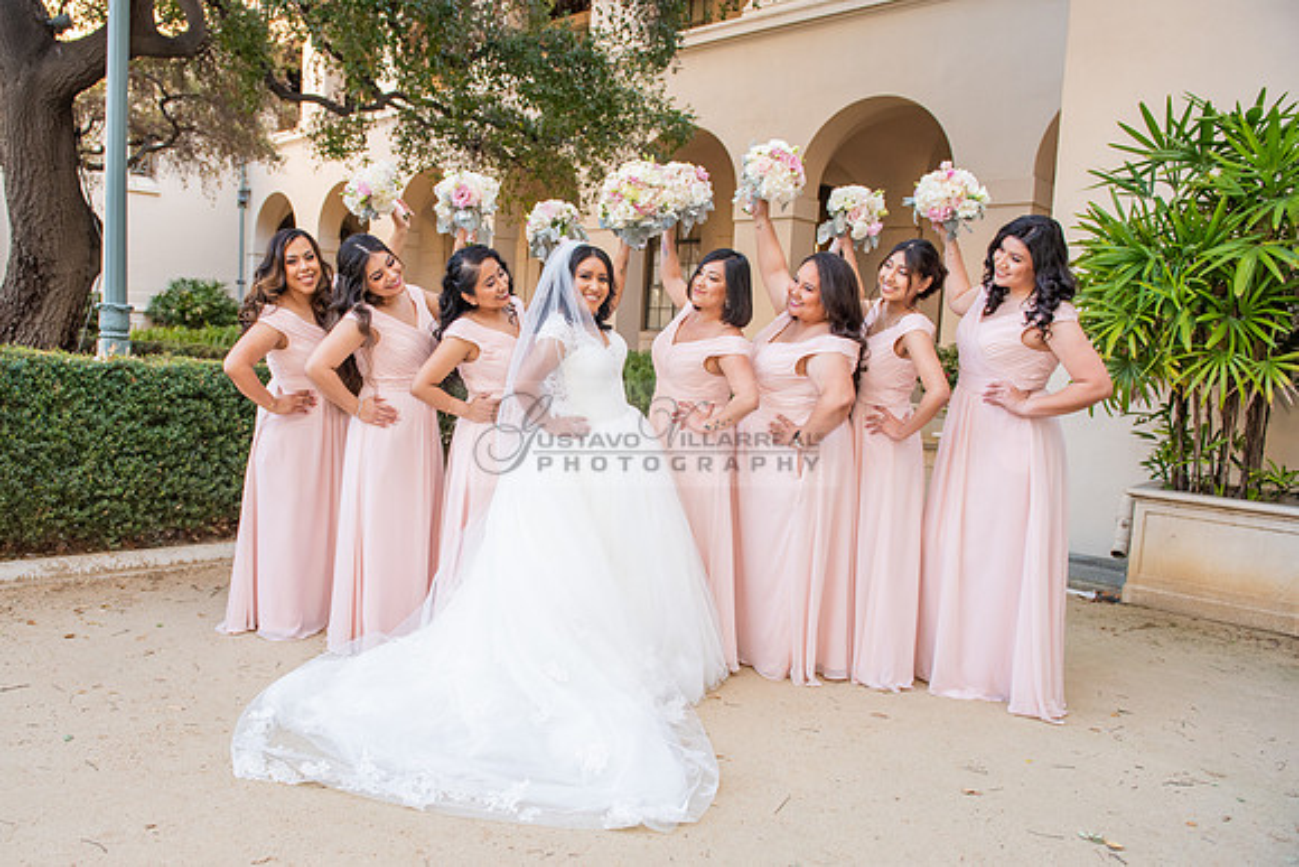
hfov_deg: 67.3
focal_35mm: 27
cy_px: 455
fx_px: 971
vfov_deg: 48.1
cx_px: 571
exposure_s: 1/200
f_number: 4.5
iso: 640
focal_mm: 24
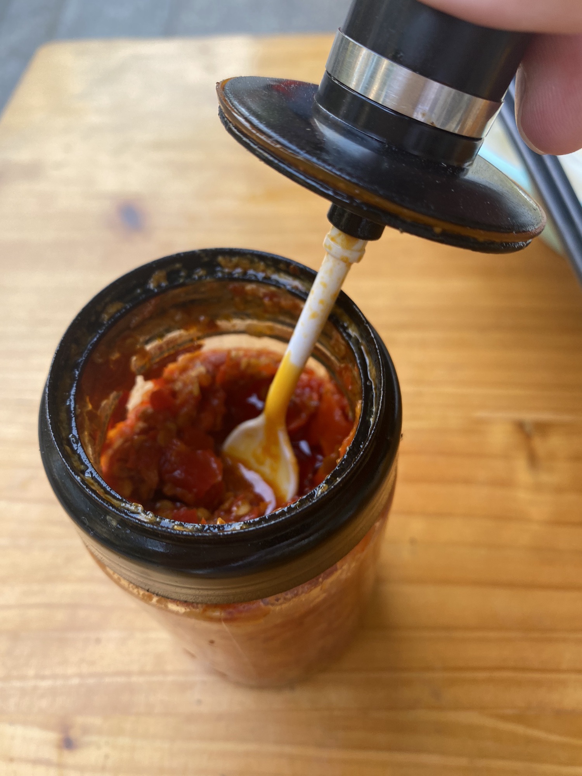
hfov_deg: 54.9
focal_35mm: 25
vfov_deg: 69.4
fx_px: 560
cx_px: 291
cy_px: 388
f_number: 1.8
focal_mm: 4.25
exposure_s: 1/123
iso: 32
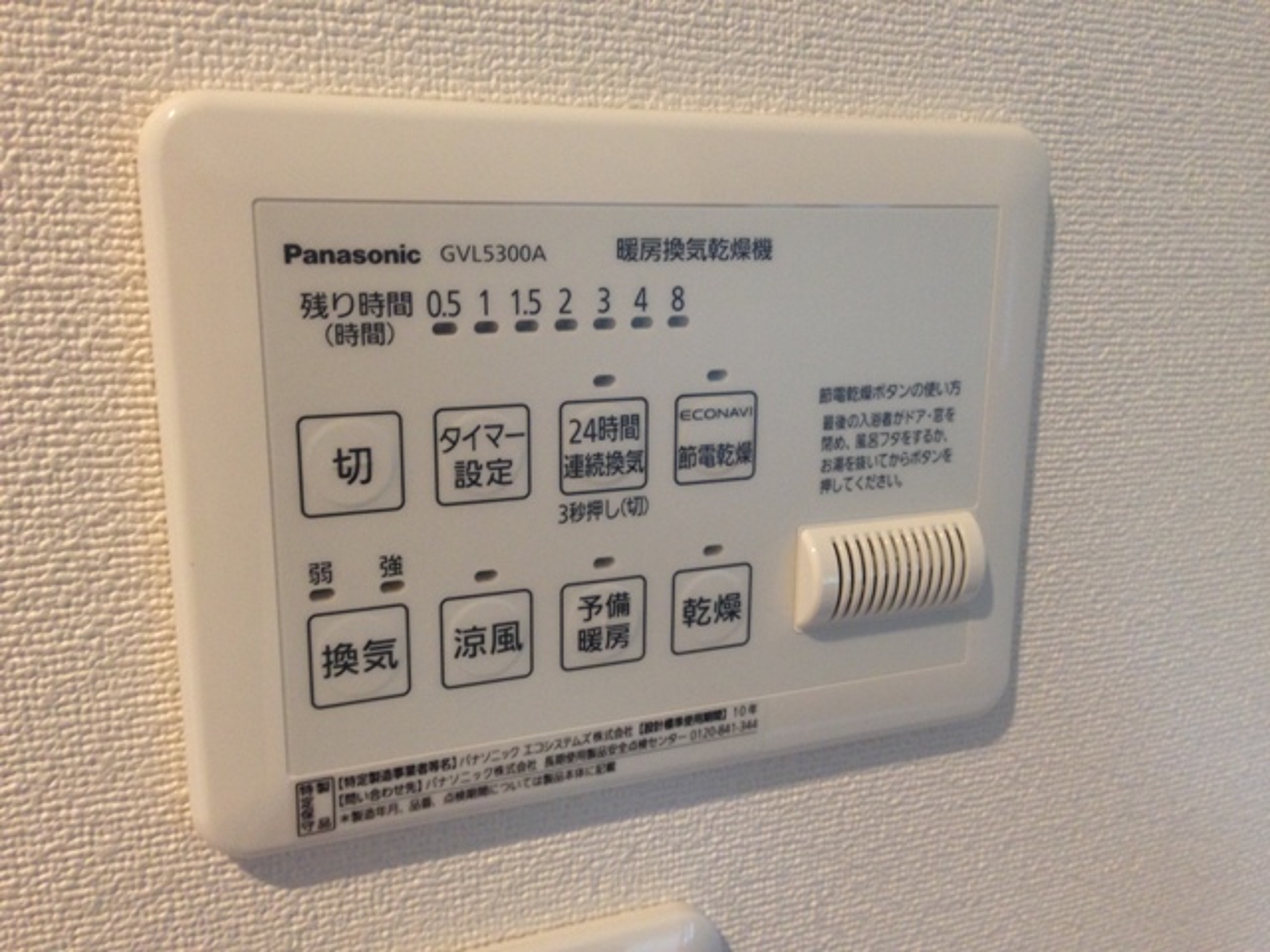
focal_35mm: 33
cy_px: 476
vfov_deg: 42.9
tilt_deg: -14.6
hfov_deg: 55.4
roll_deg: +0.4
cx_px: 635
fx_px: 1211
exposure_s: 1/20
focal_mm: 4.12
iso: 160
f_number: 2.4
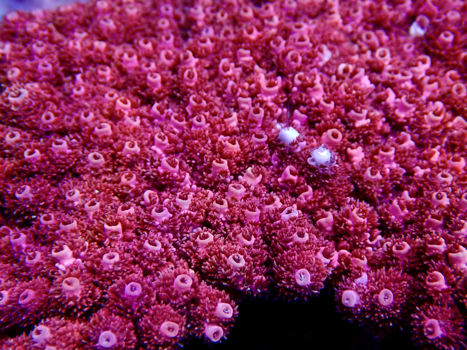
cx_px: 234
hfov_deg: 31.2
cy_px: 175
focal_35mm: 62
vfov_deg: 23.7
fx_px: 836
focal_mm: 11.09
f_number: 5
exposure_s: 1/125
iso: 320
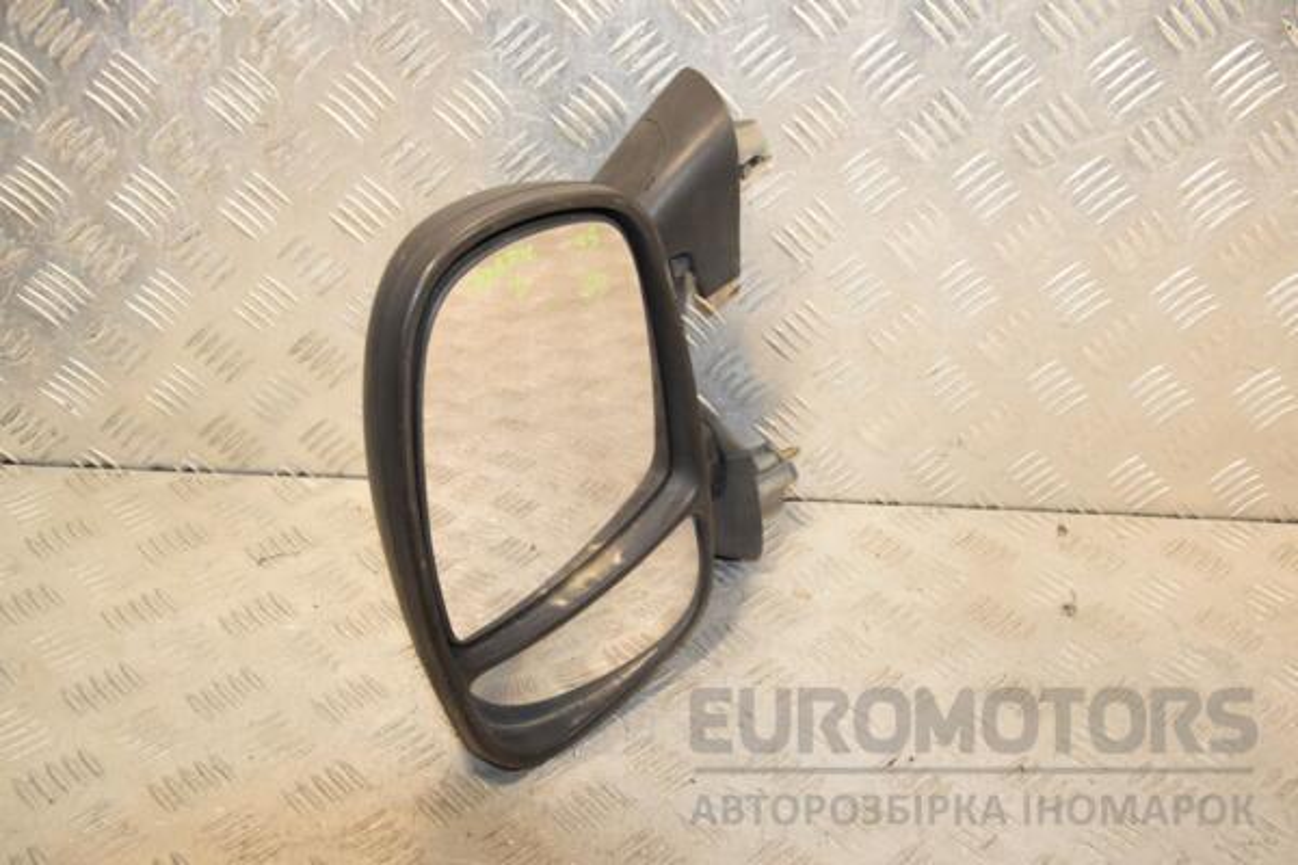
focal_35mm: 42
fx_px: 1514
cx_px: 649
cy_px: 432
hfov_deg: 46.4
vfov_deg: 31.9
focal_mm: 28
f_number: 6.3
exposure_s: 1/200
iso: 1600
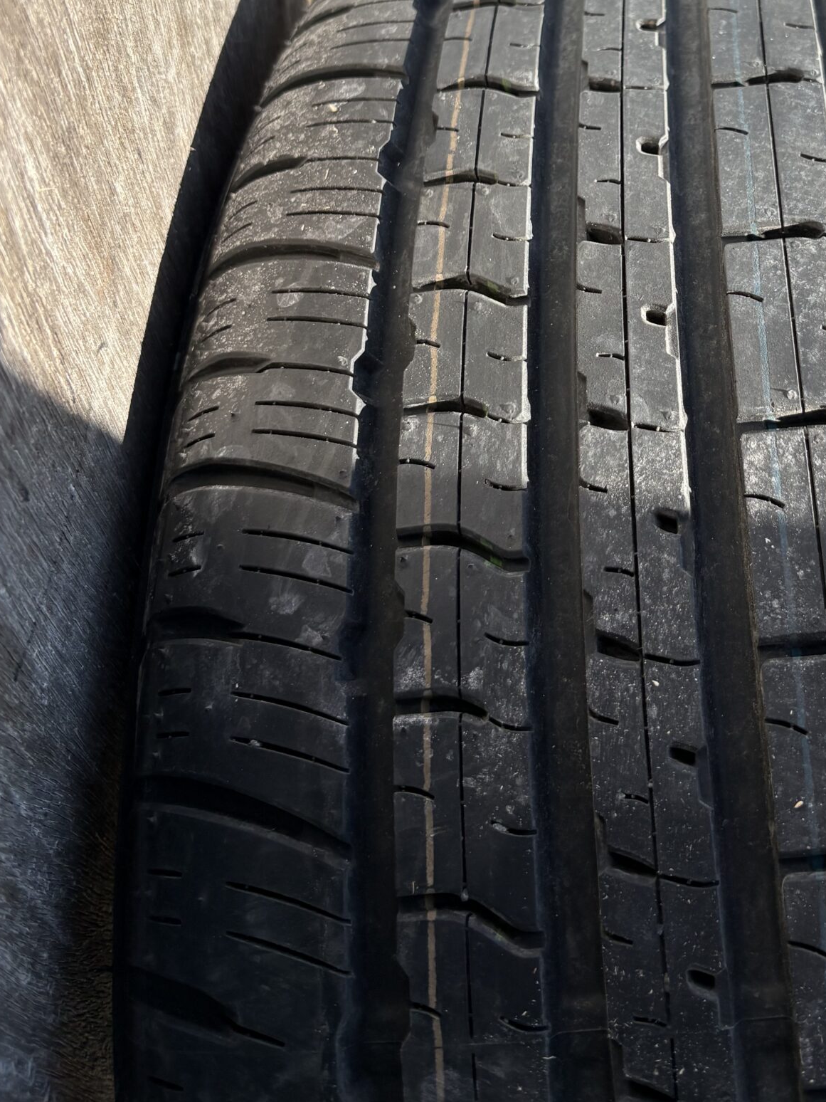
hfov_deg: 32.7
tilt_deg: -57.6
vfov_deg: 41.9
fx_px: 1368
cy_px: 215
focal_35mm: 43
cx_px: 653
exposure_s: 1/1196
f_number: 1.6
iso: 50
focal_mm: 5.96
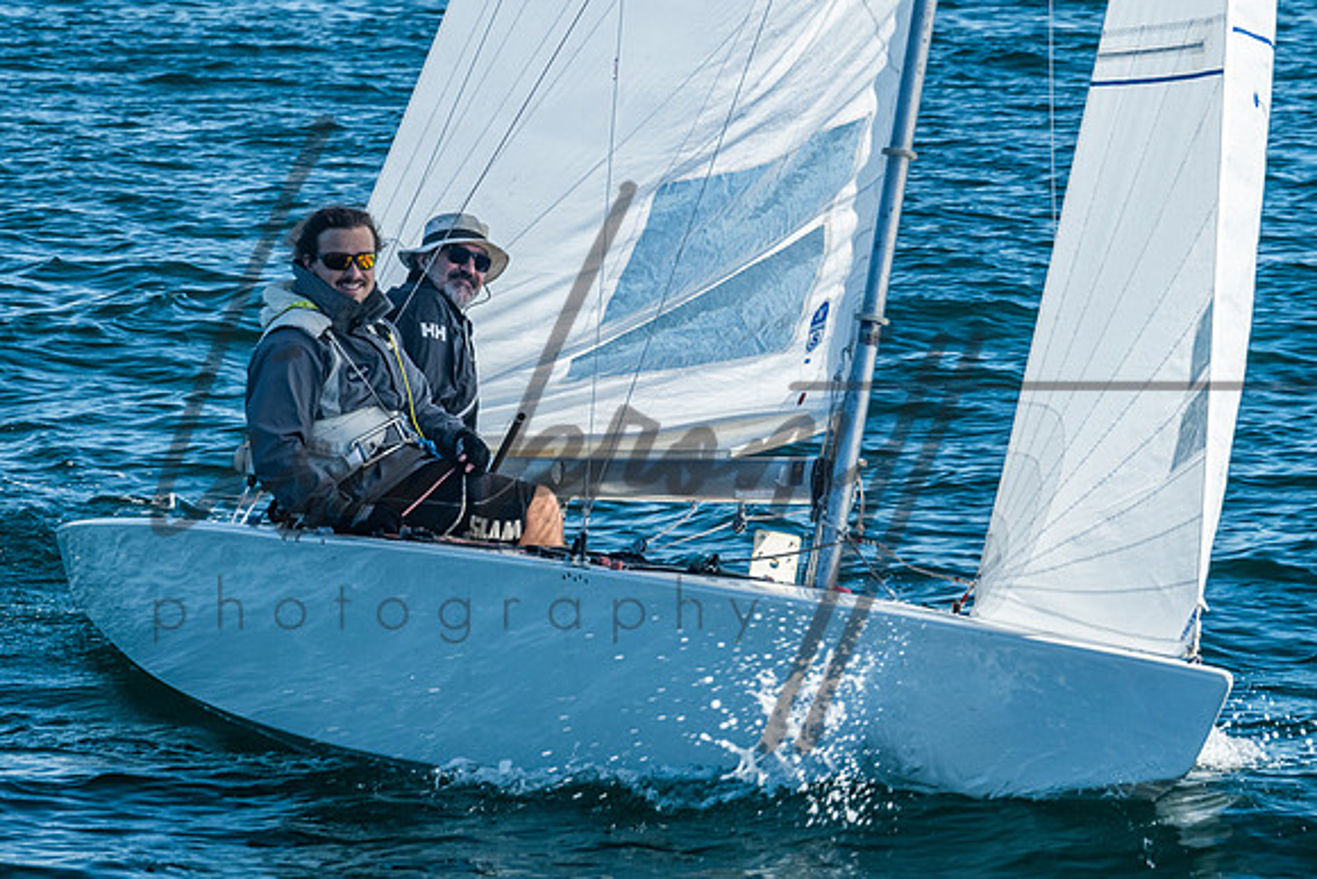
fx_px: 9590
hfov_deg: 7.9
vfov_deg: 5.2
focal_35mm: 262
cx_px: 604
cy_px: 290
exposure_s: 1/250
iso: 400
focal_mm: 165
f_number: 10
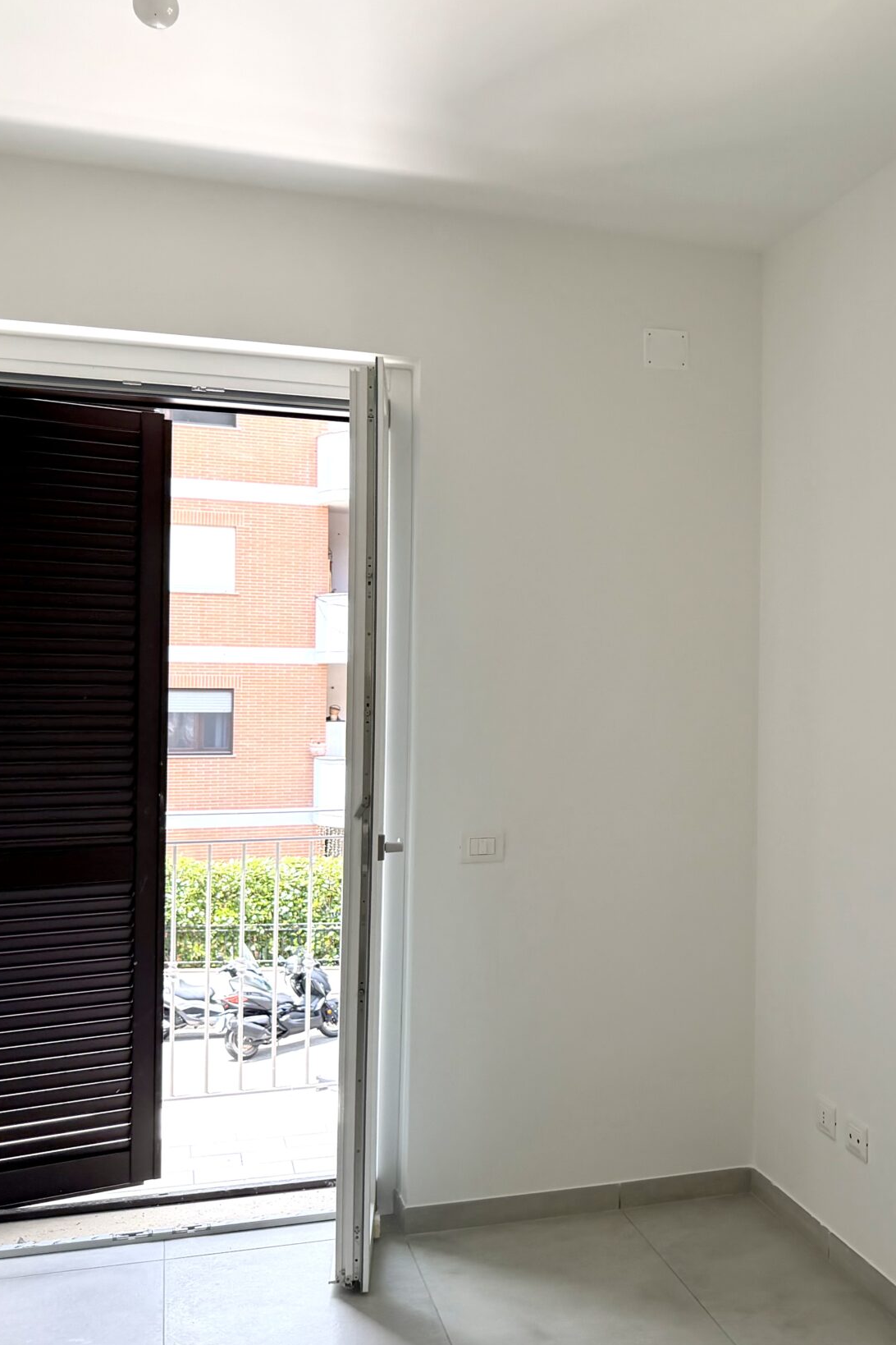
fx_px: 1456
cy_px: 667
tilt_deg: +0.8
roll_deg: -0.5
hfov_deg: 32.8
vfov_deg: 49.6
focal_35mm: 39
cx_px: 778
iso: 100
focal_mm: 6.76
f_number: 1.78
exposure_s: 1/584
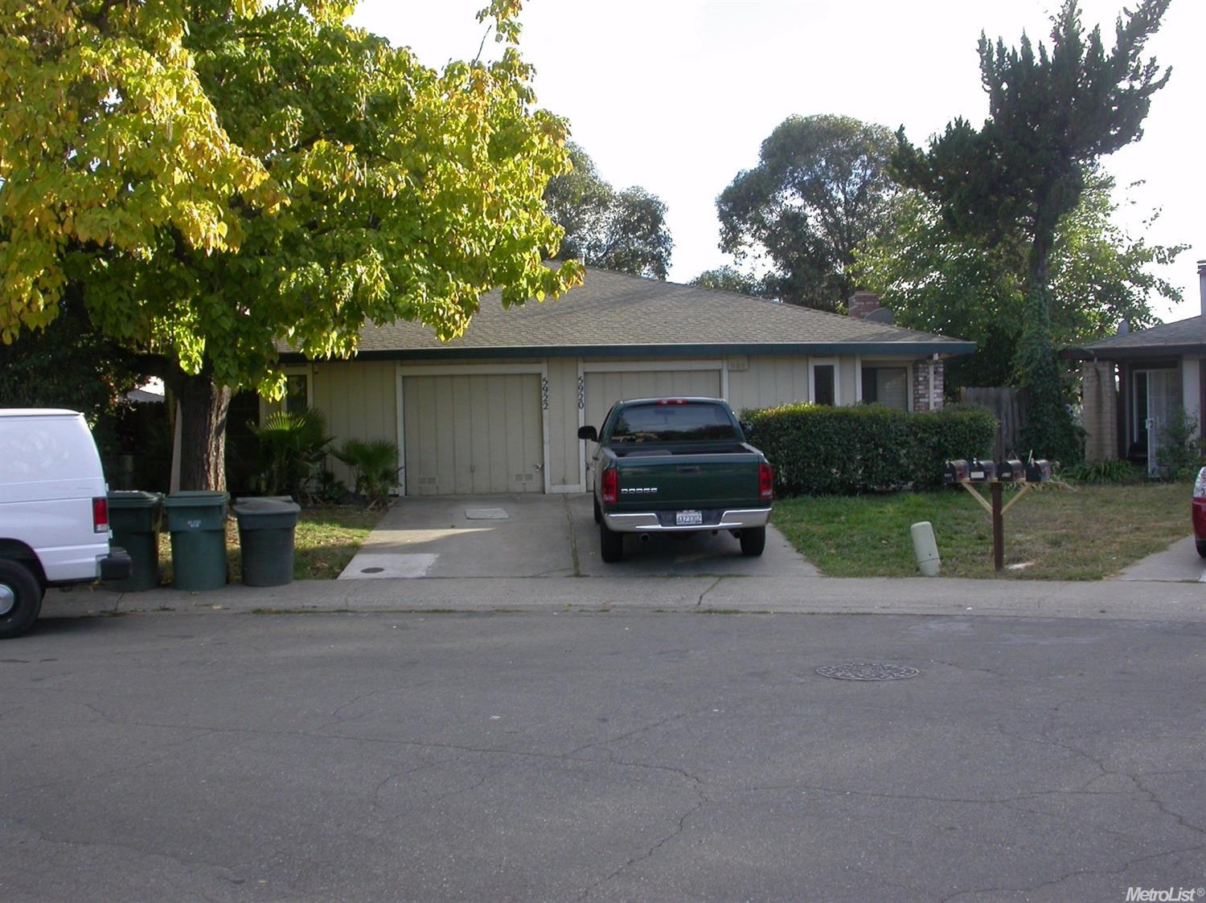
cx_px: 603
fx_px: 1323
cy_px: 452
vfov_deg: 37.7
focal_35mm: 38
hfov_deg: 49.0
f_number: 5.3
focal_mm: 7.85
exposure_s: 1/176
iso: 100
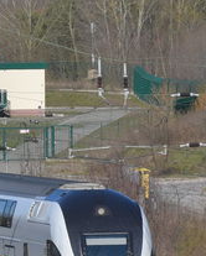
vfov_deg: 3.1
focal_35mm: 616
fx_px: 4688
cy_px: 204
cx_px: -202
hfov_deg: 2.5
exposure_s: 1/640
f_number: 11
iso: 200
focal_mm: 112
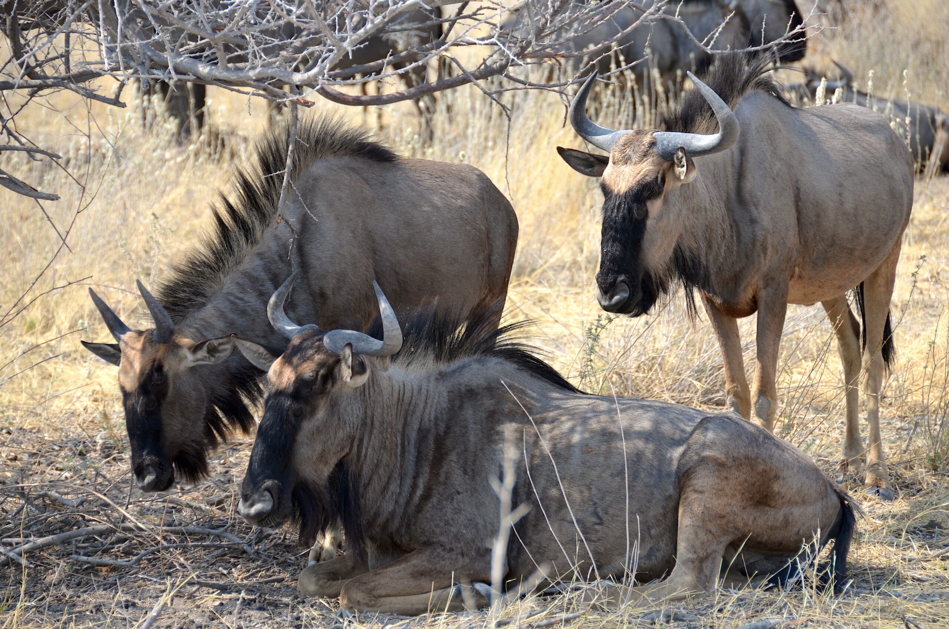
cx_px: 474
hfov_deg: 10.2
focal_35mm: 202
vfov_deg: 6.8
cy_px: 314
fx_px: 5327
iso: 200
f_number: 6.3
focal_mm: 135
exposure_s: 1/640
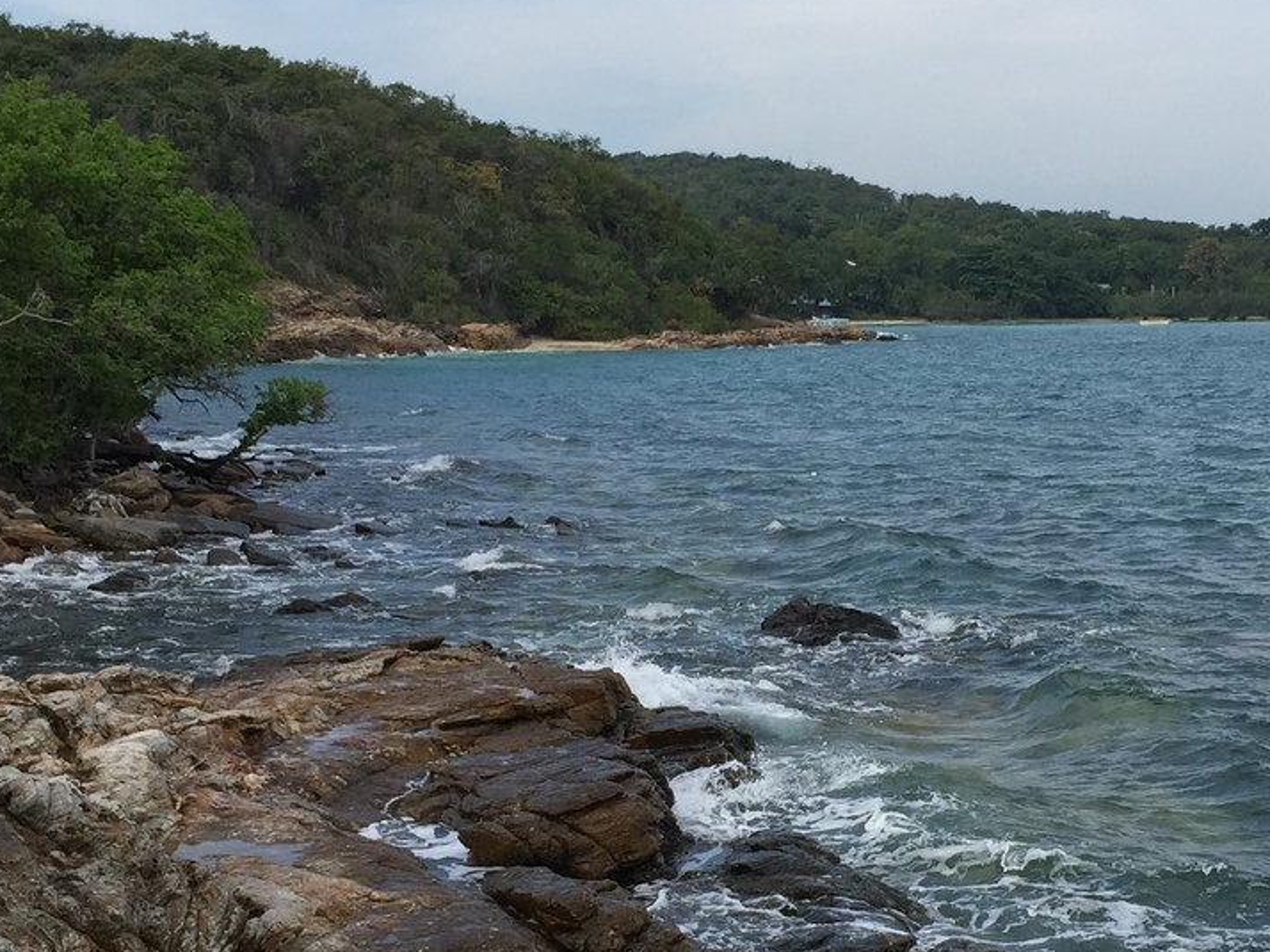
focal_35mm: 65
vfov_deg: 22.5
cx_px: 900
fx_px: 2384
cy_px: 628
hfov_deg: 29.5
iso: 32
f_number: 2.2
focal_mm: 4.15
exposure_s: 1/2083
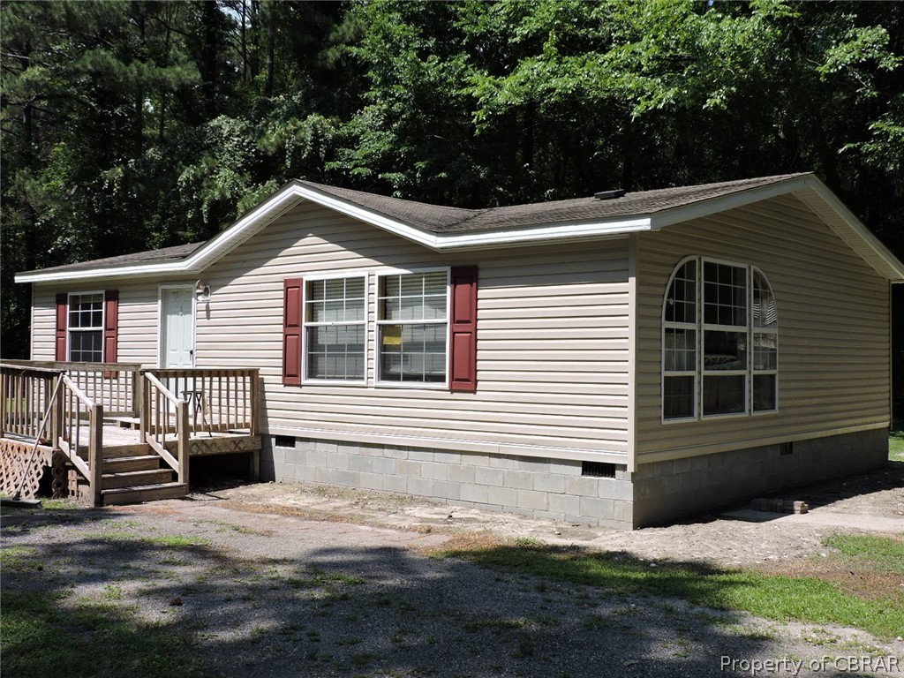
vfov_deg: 36.0
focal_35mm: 40
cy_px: 339
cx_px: 452
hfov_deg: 46.8
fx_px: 1045
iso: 100
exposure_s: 1/800
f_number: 3.3
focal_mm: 7.1
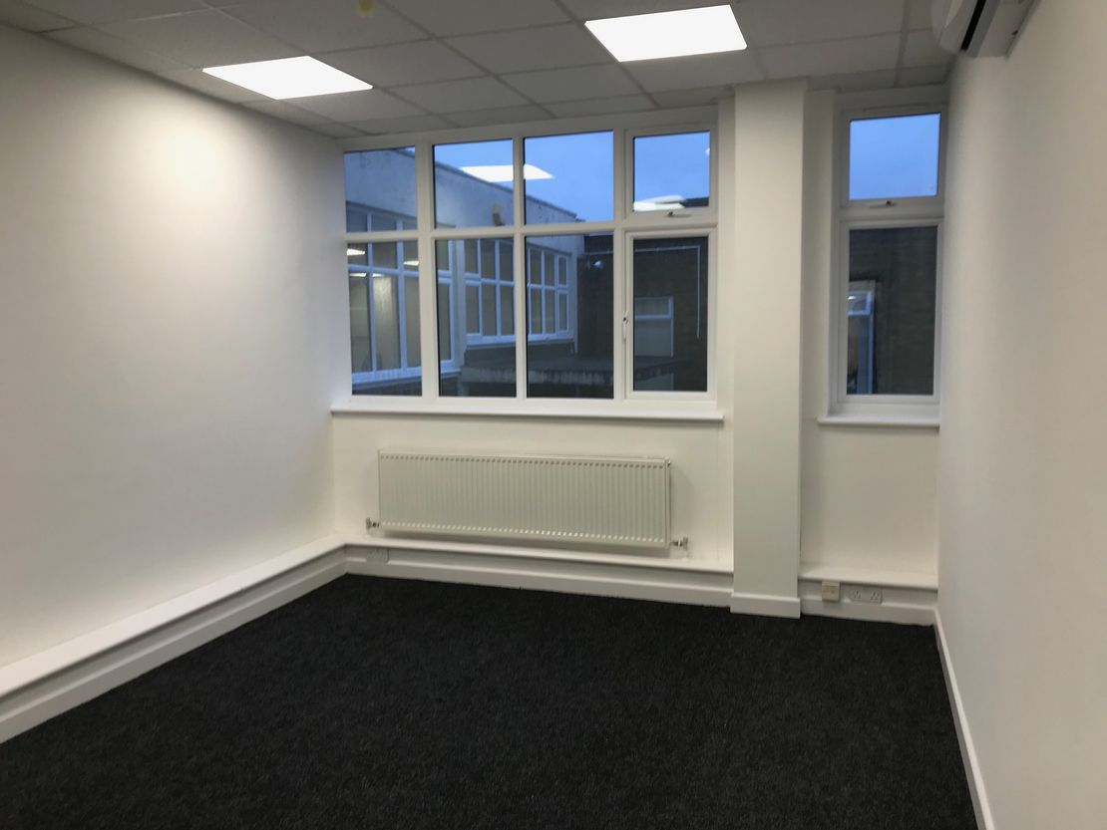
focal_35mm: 28
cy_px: 415
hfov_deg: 63.4
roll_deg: +1.7
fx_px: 896
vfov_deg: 49.8
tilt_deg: -5.0
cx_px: 554
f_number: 1.8
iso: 25
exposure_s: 1/50
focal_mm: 3.99
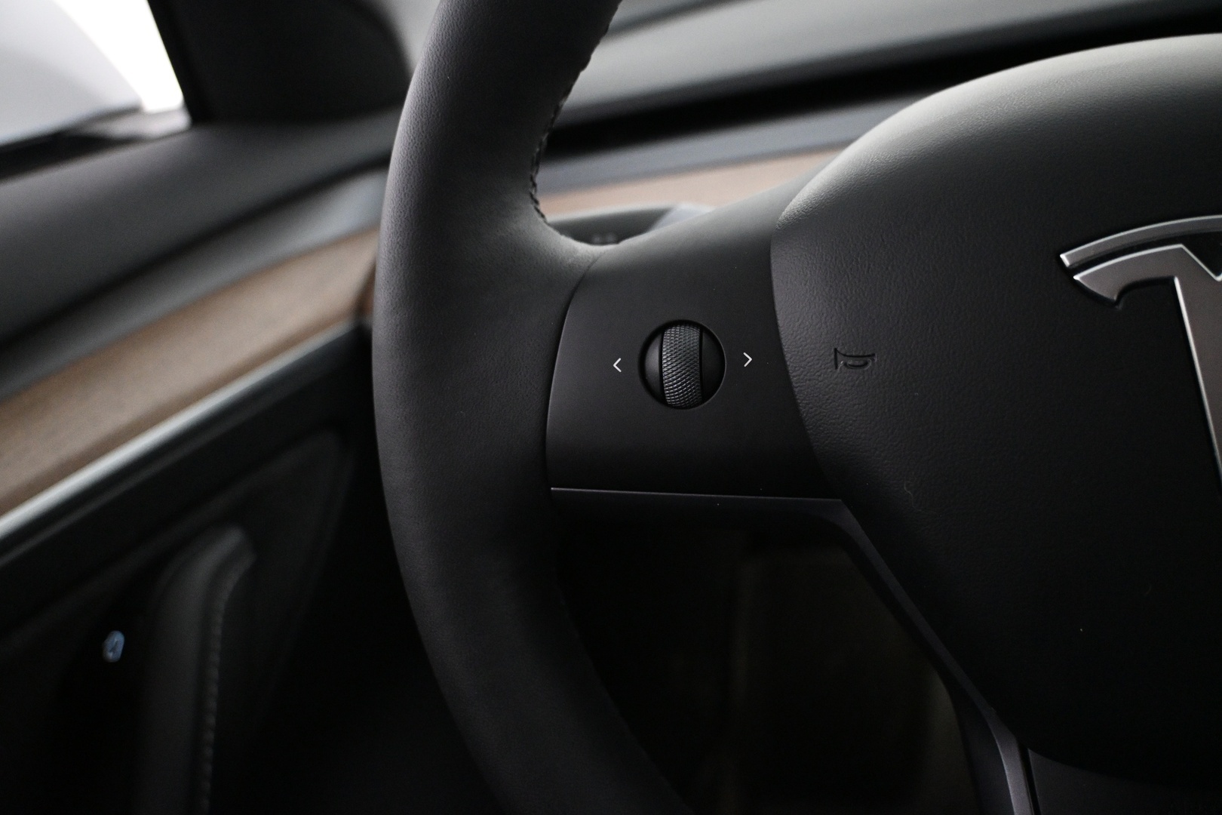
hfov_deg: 58.3
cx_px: 611
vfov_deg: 40.8
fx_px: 1095
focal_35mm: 32
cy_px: 408
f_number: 4
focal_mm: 21.5
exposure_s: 1/80
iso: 4000
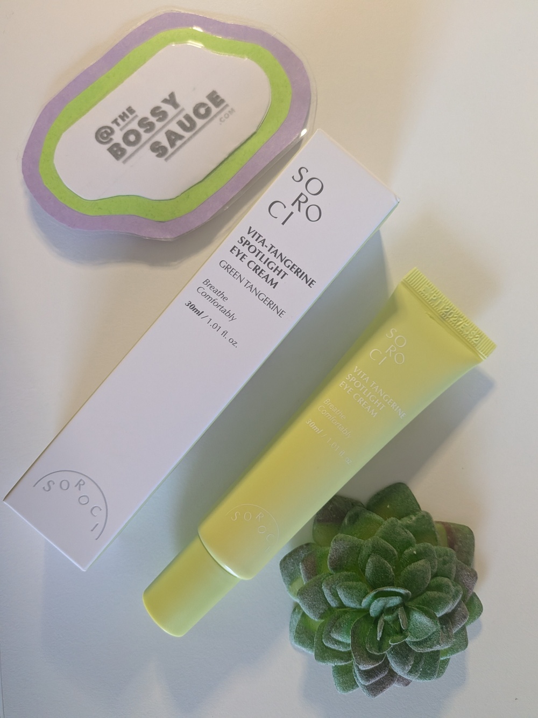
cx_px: 269
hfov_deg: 56.8
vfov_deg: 71.6
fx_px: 497
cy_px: 359
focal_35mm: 24
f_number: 1.7
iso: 204
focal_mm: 4.53
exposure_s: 1/60
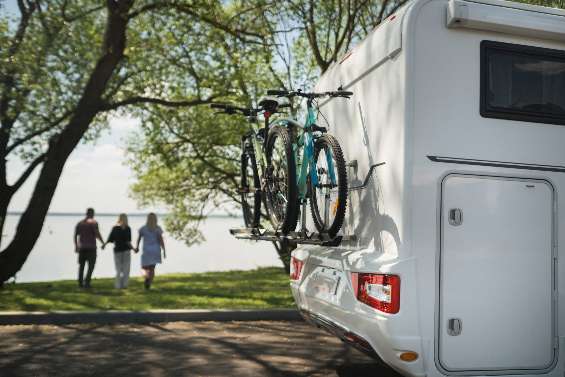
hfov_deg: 54.4
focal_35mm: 35
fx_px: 549
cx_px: 282
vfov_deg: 37.9
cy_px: 188
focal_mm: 23
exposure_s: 1/4000
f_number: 2
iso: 160
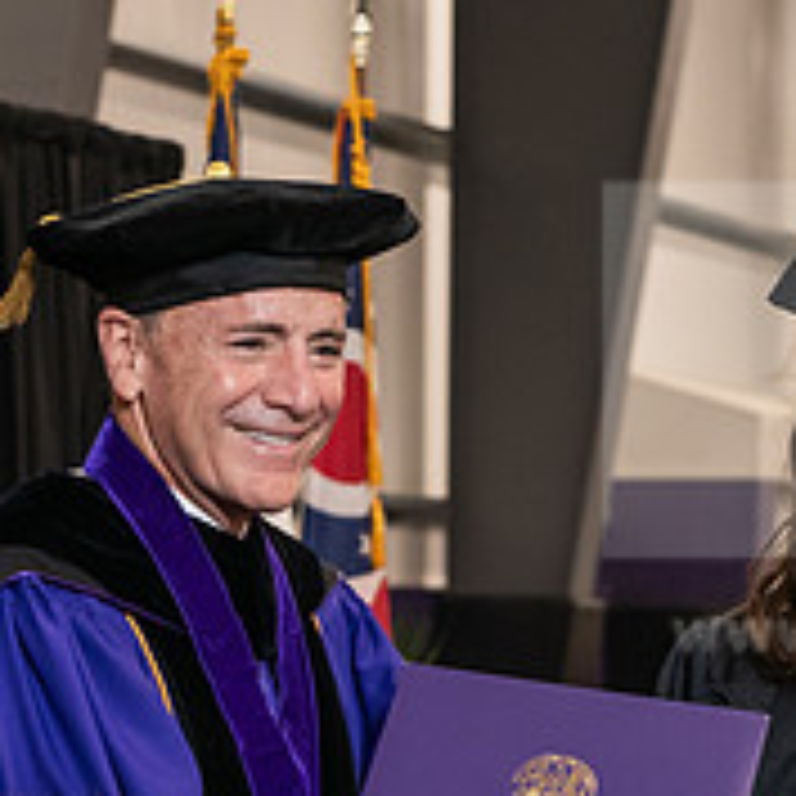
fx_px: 4501
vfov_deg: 10.1
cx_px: 468
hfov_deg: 10.1
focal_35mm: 173
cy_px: 726
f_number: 5
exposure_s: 1/125
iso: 2000
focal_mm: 62
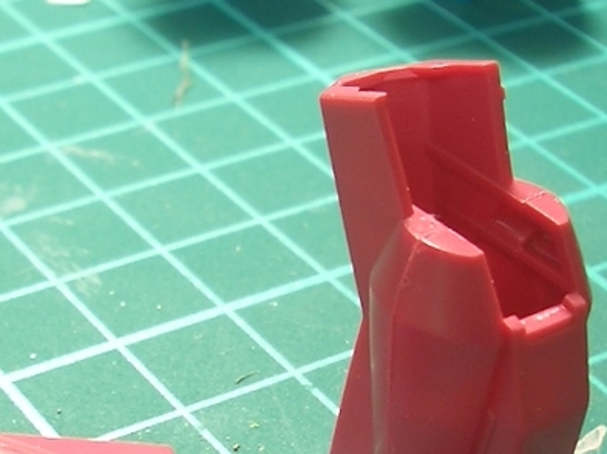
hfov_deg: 18.3
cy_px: 523
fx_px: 1875
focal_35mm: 107
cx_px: 178
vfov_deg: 13.5
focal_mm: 5.8
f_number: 2.6
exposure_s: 1/10
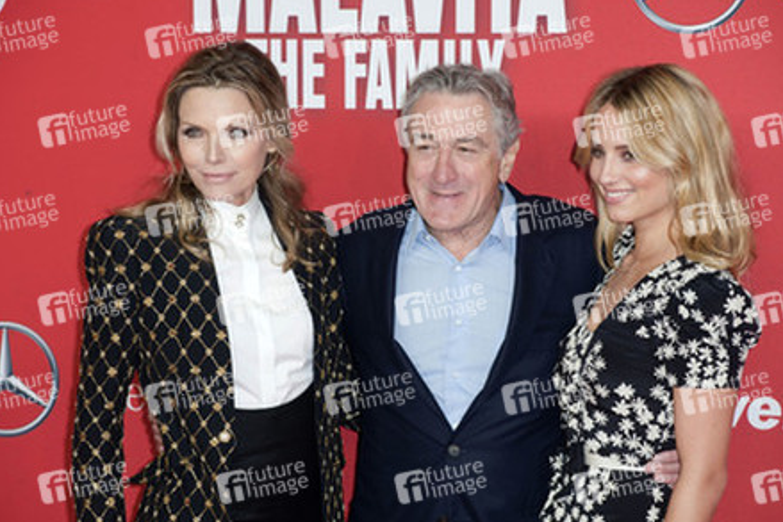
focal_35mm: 123
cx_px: 392
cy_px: 260
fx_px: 2676
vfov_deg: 11.2
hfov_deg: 16.6
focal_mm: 120
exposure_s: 1/250
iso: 800
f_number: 6.3
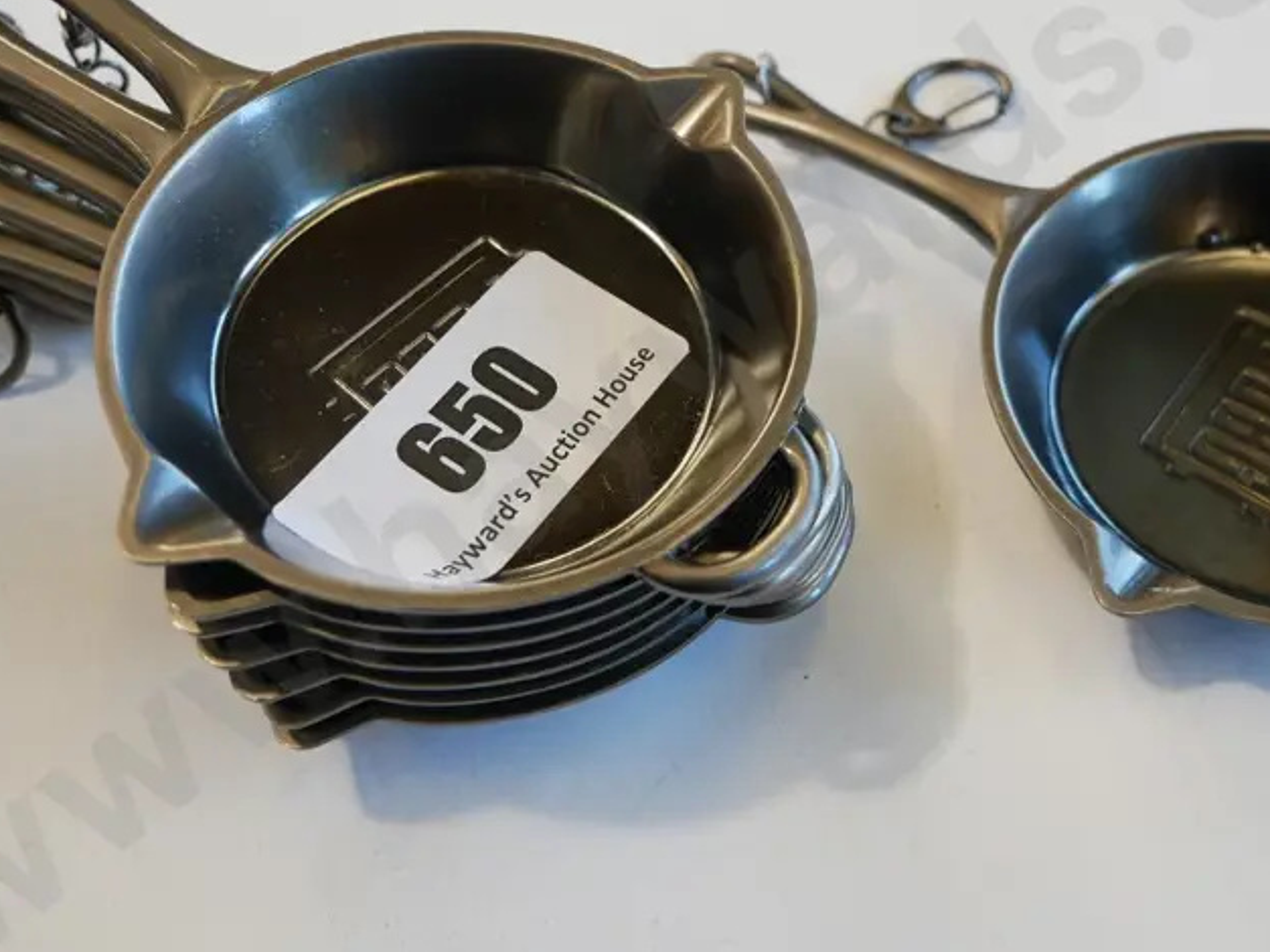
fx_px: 1797
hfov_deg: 38.8
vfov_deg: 29.4
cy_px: 308
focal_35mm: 49
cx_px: 756
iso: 250
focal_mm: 15
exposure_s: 1/60
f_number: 3.7
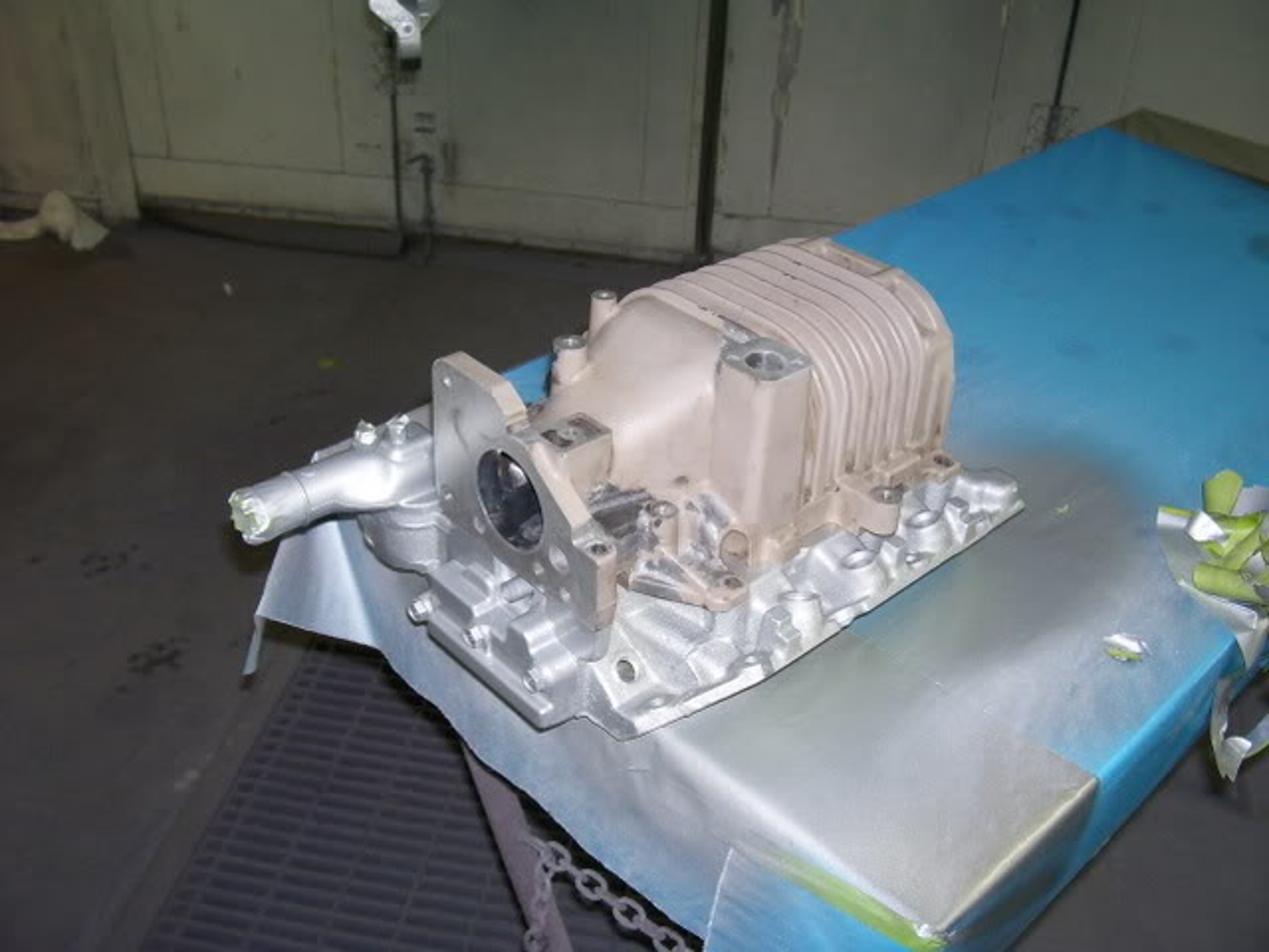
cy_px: 476
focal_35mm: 34
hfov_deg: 54.0
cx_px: 634
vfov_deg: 41.8
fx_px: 1246
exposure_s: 1/60
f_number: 2.7
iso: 80
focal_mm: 5.6
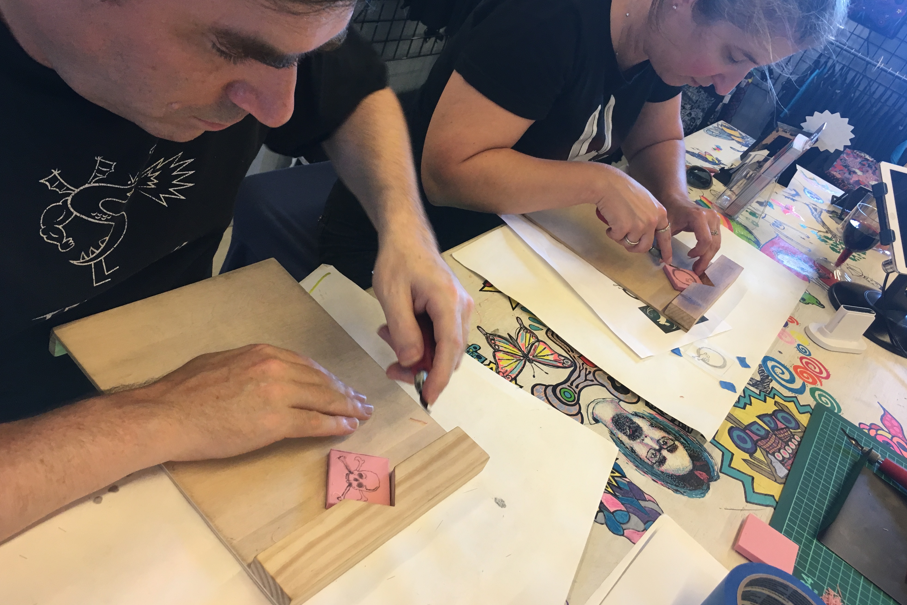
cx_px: 451
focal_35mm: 31
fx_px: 781
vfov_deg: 42.2
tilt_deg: -30.7
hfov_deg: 60.3
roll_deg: -23.1
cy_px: 265
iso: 80
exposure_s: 1/30
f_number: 2.2
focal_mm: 4.15
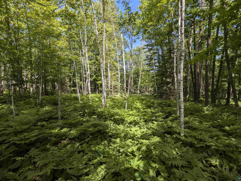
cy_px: 90
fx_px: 111
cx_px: 120
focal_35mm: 16
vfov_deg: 78.1
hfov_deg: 94.5
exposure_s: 1/622
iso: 41
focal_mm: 2.22
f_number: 2.2
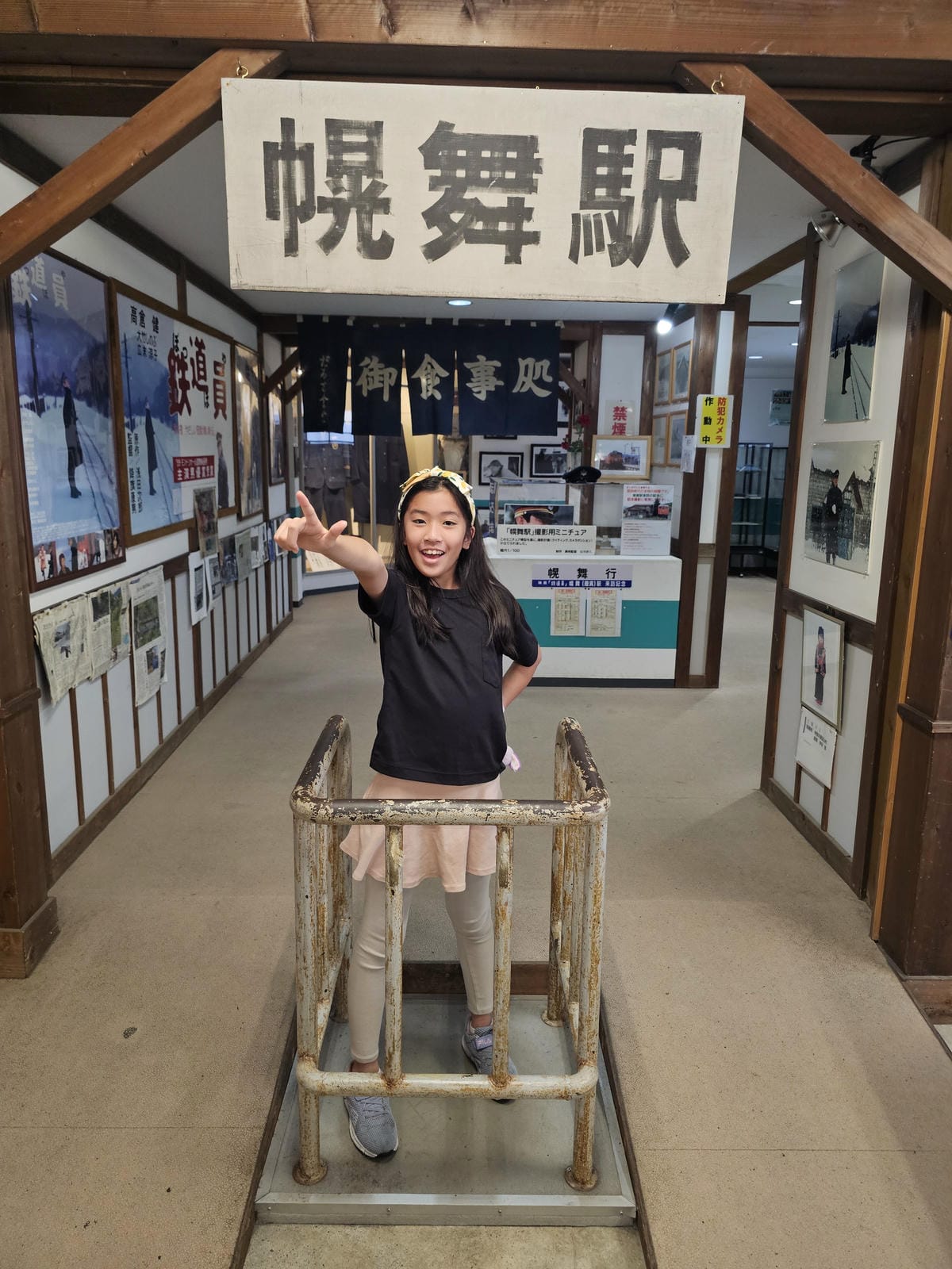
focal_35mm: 23
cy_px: 634
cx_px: 476
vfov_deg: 73.9
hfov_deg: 58.9
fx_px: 843
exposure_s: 1/120
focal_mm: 6.3
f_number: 1.7
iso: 320
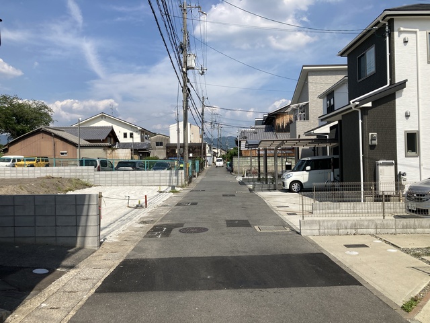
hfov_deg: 63.4
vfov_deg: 49.7
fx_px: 348
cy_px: 162
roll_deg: -2.0
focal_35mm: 28
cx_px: 215
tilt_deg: +2.4
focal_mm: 3.99
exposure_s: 1/3205
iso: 20
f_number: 1.8
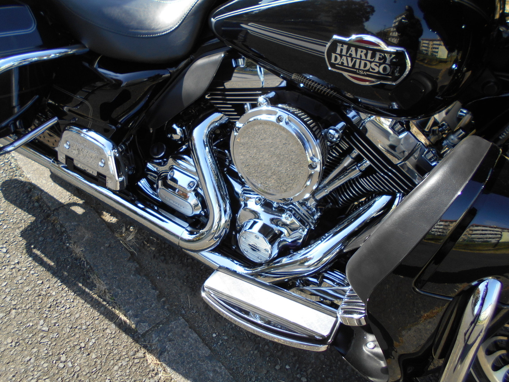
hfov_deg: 67.3
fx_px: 382
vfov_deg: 53.1
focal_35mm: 26
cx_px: 254
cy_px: 191
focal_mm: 4.6
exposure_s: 1/320
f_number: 3.2
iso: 80
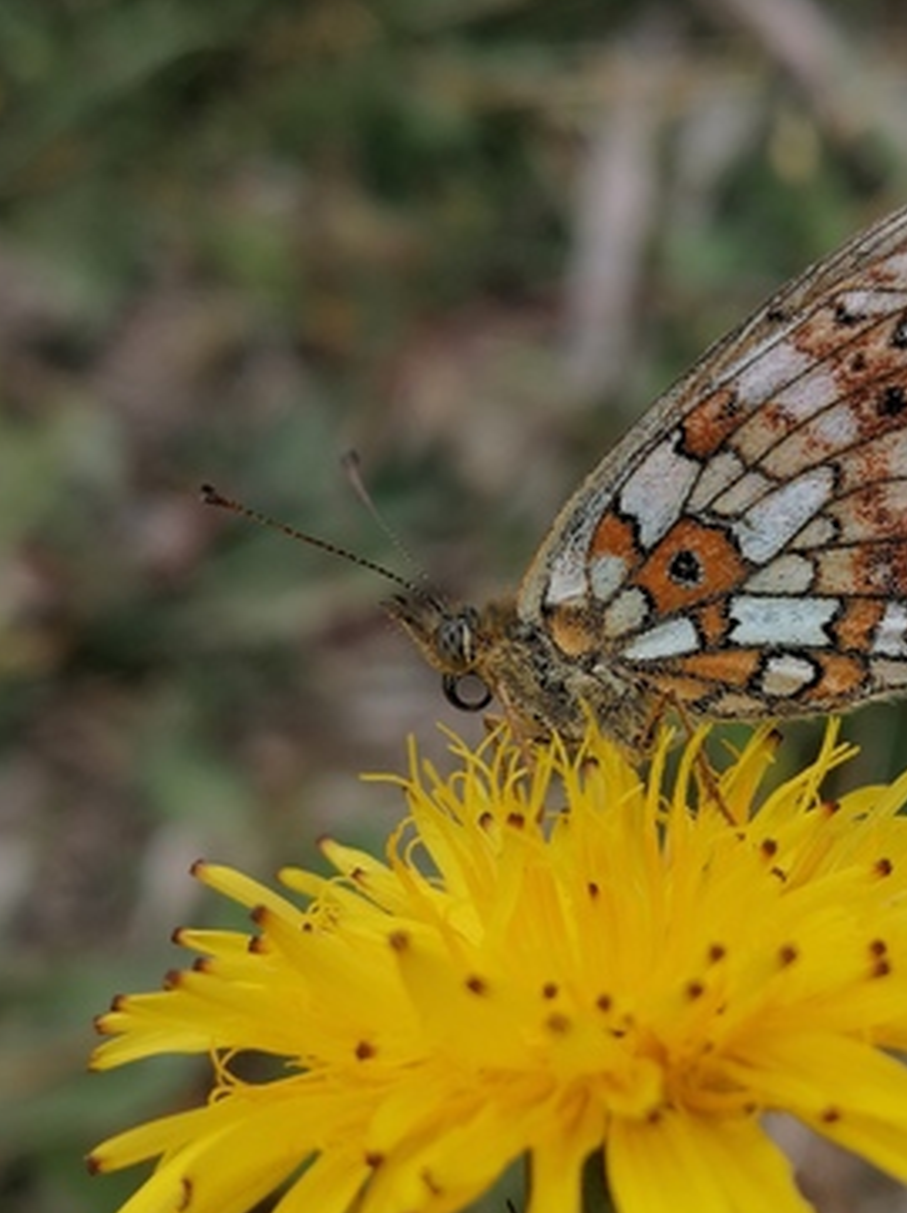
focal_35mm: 71
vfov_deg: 27.3
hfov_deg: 20.4
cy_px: 759
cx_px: 752
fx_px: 2485
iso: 50
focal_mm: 3.95
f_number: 1.8
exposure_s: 1/836
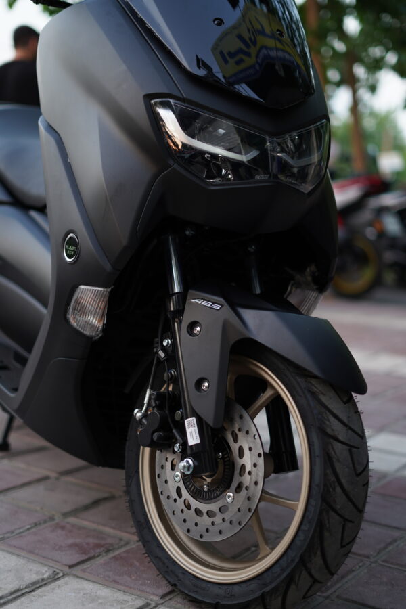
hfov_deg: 27.0
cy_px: 304
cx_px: 203
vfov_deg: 39.6
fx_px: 846
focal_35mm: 50
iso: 200
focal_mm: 50
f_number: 1.8
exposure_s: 1/100
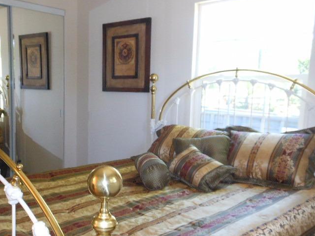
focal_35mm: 40
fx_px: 364
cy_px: 128
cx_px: 98
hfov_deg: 45.9
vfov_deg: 35.9
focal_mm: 4.5
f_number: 3.2
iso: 250
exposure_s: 1/30
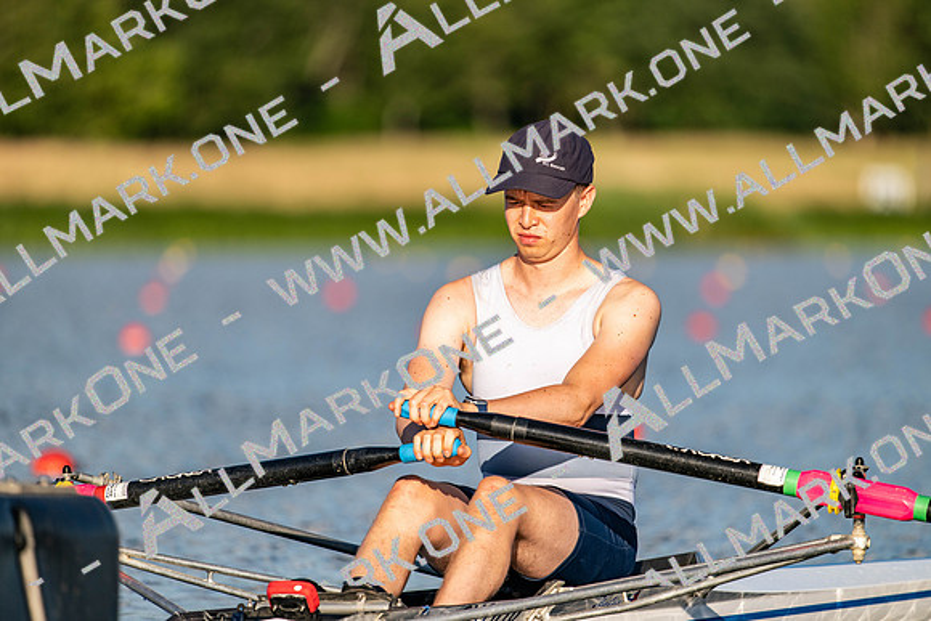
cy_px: 310
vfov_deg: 3.4
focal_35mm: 400
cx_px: 466
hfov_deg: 5.2
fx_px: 10346
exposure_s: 1/2500
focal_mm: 400
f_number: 4.5
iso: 220
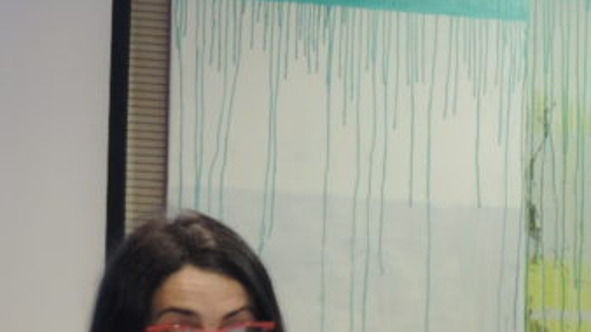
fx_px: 2585
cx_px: 614
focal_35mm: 165
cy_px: 334
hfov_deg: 12.9
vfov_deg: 7.3
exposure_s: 1/20
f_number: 3.6
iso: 400
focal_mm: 8.9
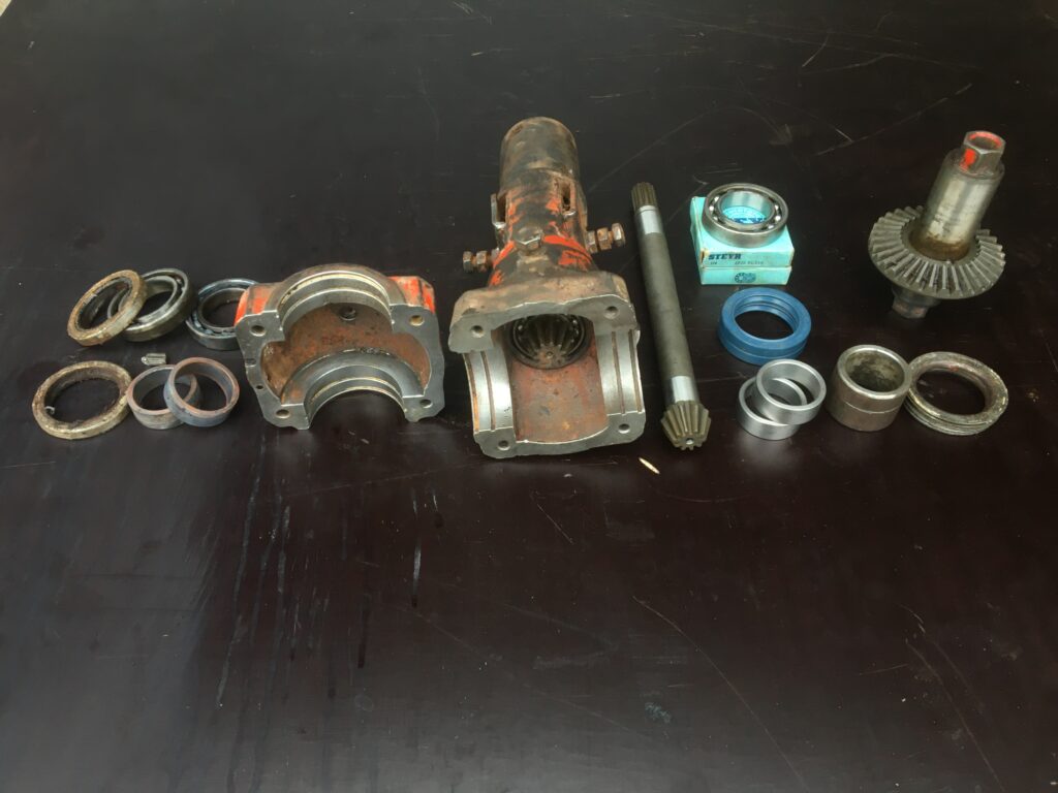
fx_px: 886
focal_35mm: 29
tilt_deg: -47.1
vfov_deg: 48.2
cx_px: 529
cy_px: 396
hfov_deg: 61.7
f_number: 2.2
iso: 25
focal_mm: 4.15
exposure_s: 1/33
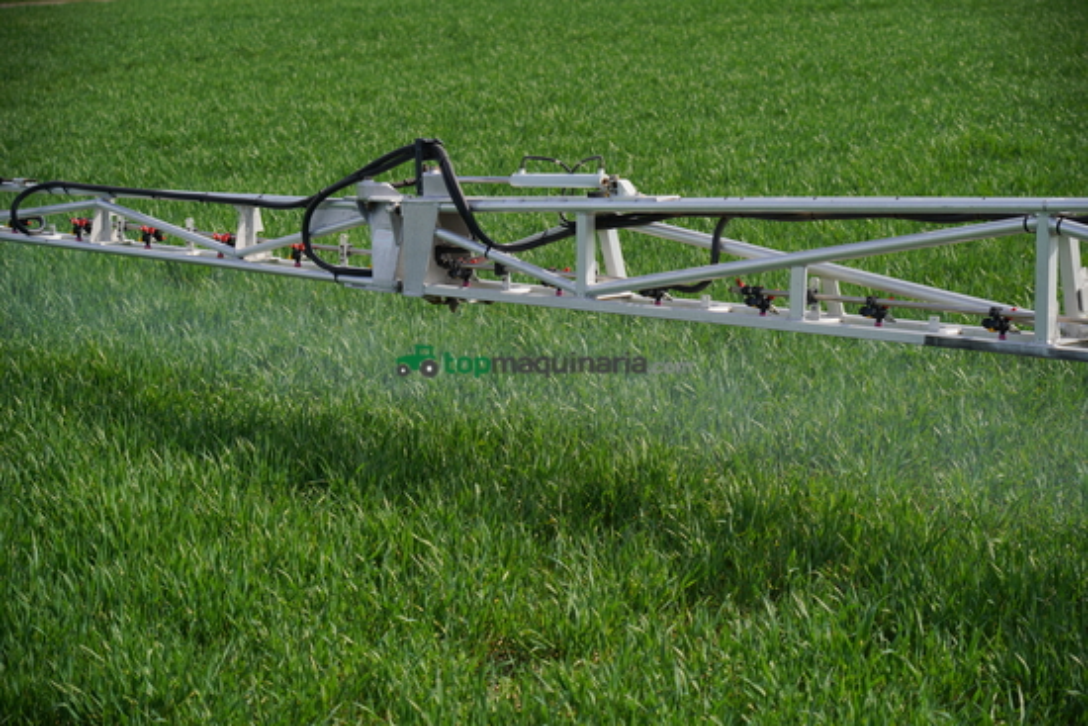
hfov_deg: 23.4
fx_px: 2630
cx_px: 544
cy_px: 363
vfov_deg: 15.7
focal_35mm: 87
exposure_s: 1/1250
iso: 100
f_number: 4.5
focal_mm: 87
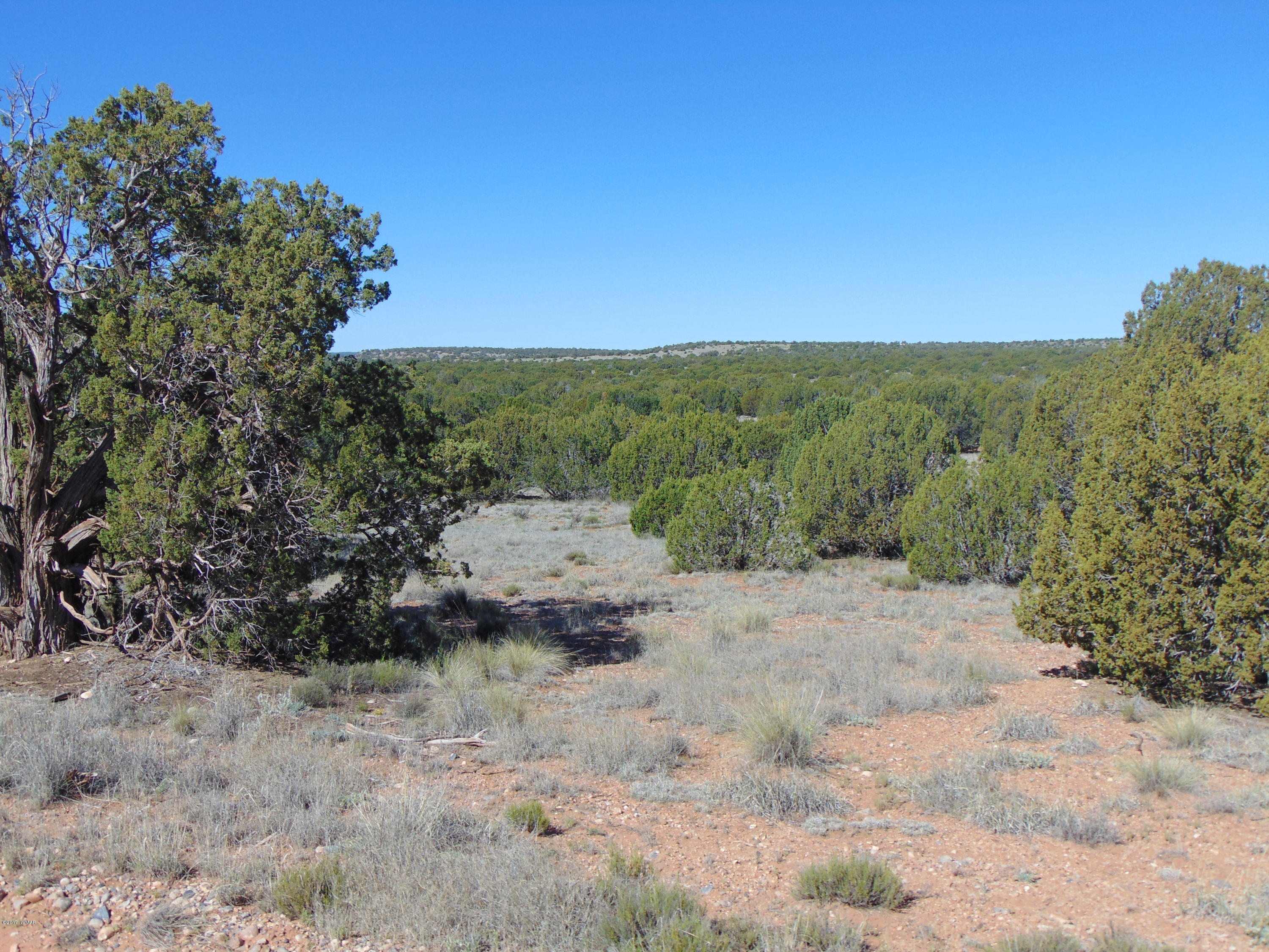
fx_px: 1540
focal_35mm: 42
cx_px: 634
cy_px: 476
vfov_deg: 34.3
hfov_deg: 44.8
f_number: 8.7
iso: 80
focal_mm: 7.6
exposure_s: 1/160
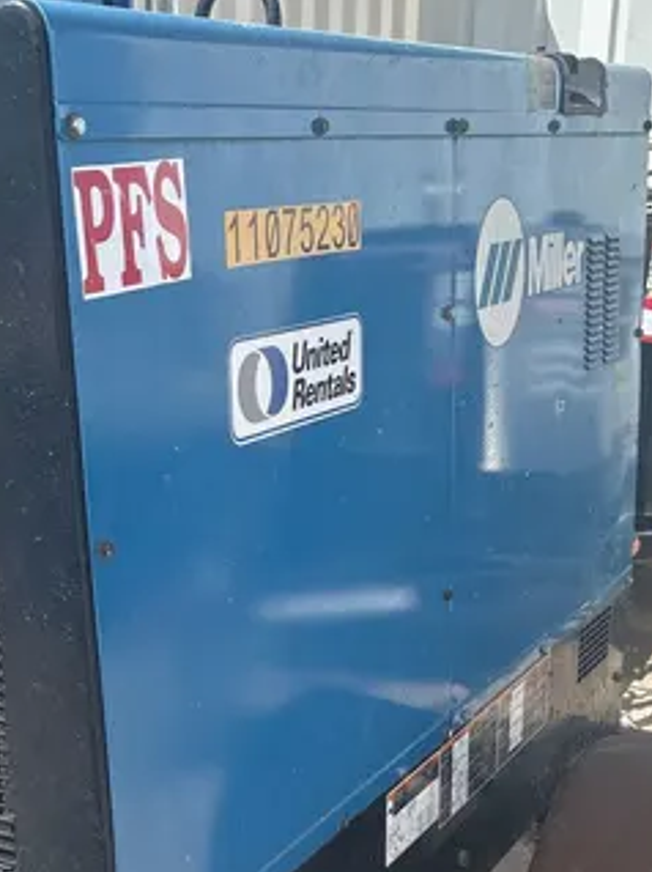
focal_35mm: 60
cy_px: 717
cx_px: 200
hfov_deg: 24.2
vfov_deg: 31.3
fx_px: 1509
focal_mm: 5.96
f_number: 1.6
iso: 50
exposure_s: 1/2398
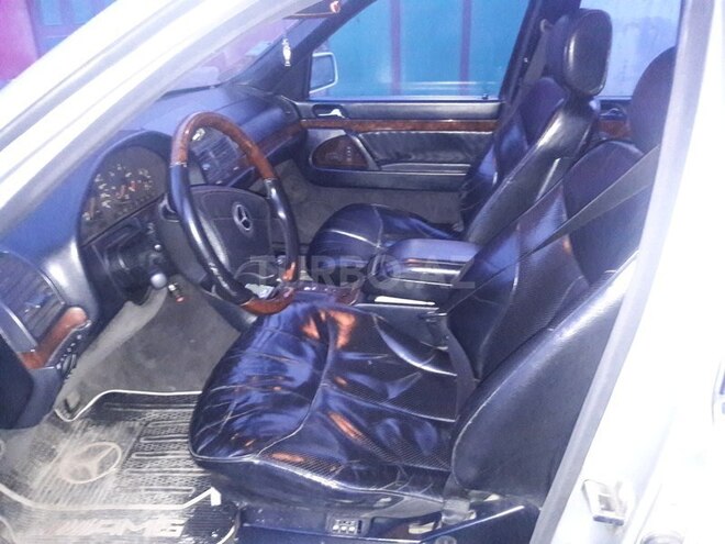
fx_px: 586
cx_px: 362
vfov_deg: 49.7
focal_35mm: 28
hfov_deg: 63.4
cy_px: 272
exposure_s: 1/17
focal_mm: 3.7
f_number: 1.9
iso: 800
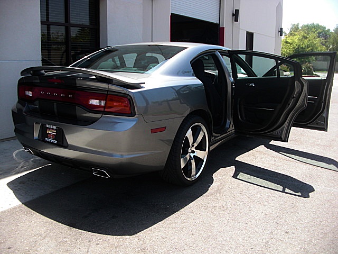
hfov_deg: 51.4
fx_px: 352
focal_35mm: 36
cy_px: 127
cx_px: 169
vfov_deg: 39.7
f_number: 2.8
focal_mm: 6.3
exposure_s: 1/320
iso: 50
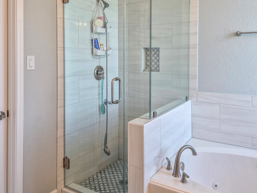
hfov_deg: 60.0
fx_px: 223
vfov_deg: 46.8
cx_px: 129
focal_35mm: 30
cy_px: 88
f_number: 1.8
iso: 100
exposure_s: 1/120
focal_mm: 5.4
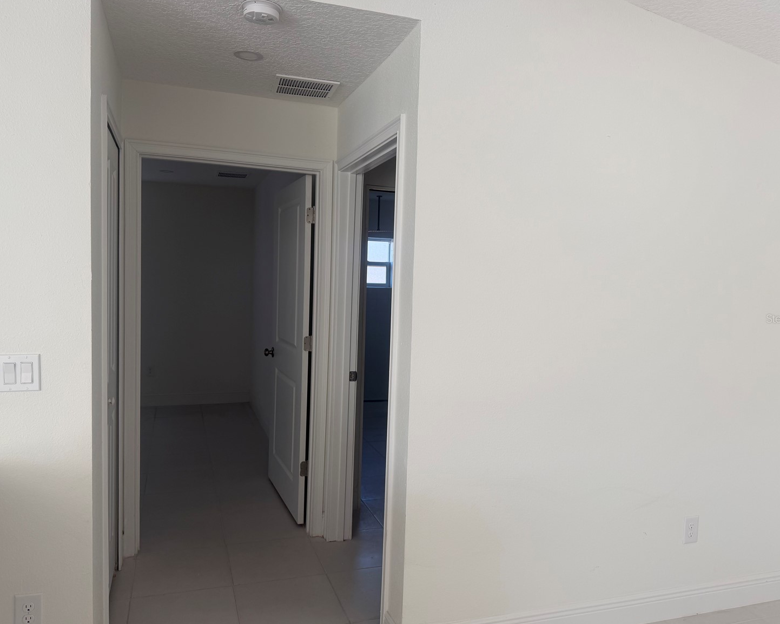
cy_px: 318
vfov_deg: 54.9
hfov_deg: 66.0
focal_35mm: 26
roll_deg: -2.1
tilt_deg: -3.1
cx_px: 385
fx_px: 600
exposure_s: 1/121
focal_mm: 6.76
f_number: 1.78
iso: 80
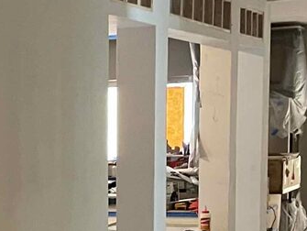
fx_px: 1101
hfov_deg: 13.2
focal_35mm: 124
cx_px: -349
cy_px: 264
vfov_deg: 11.8
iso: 400
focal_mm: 4.2
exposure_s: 1/40
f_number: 1.6
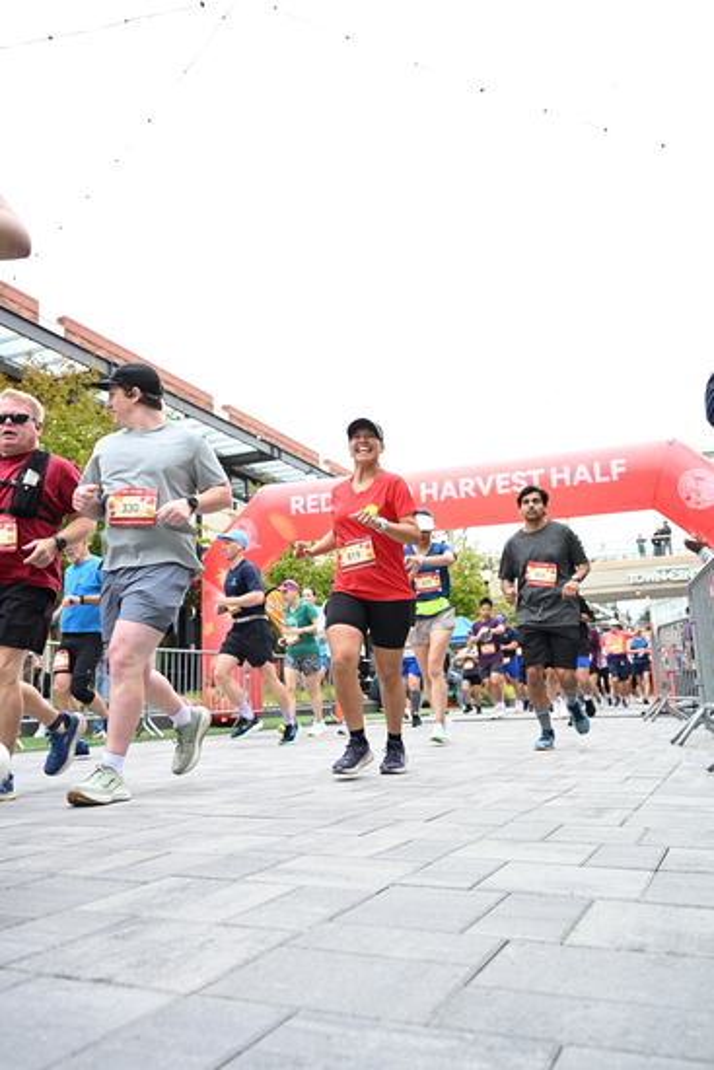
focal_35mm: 30
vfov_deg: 61.1
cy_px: 535
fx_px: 907
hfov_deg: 43.0
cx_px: 357
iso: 2000
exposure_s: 1/640
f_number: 4
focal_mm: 30.5
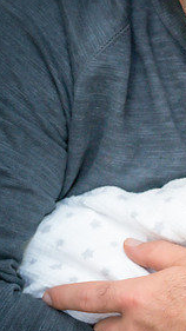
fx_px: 1017
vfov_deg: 18.5
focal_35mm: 116
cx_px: 304
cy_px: 185
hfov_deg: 10.0
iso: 1600
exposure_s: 1/90
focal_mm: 50
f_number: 4
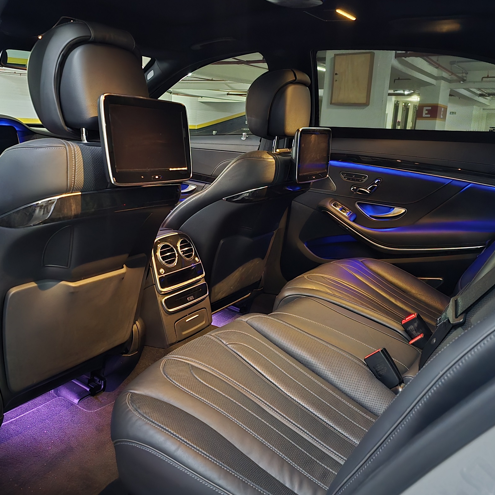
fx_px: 502
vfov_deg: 52.5
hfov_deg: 52.4
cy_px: 230
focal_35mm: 31
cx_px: 220
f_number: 1.7
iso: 3200
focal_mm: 6.3
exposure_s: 1/15
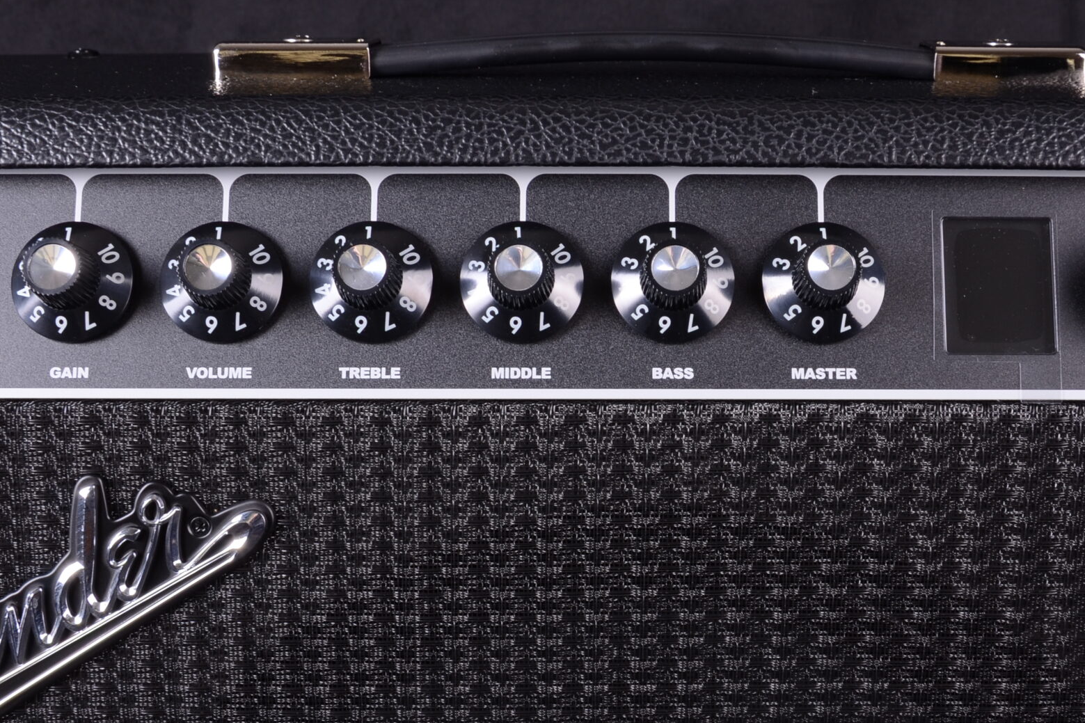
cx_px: 646
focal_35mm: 59
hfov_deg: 33.8
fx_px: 1778
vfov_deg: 23.0
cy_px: 427
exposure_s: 1/200
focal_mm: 24
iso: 200
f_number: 10
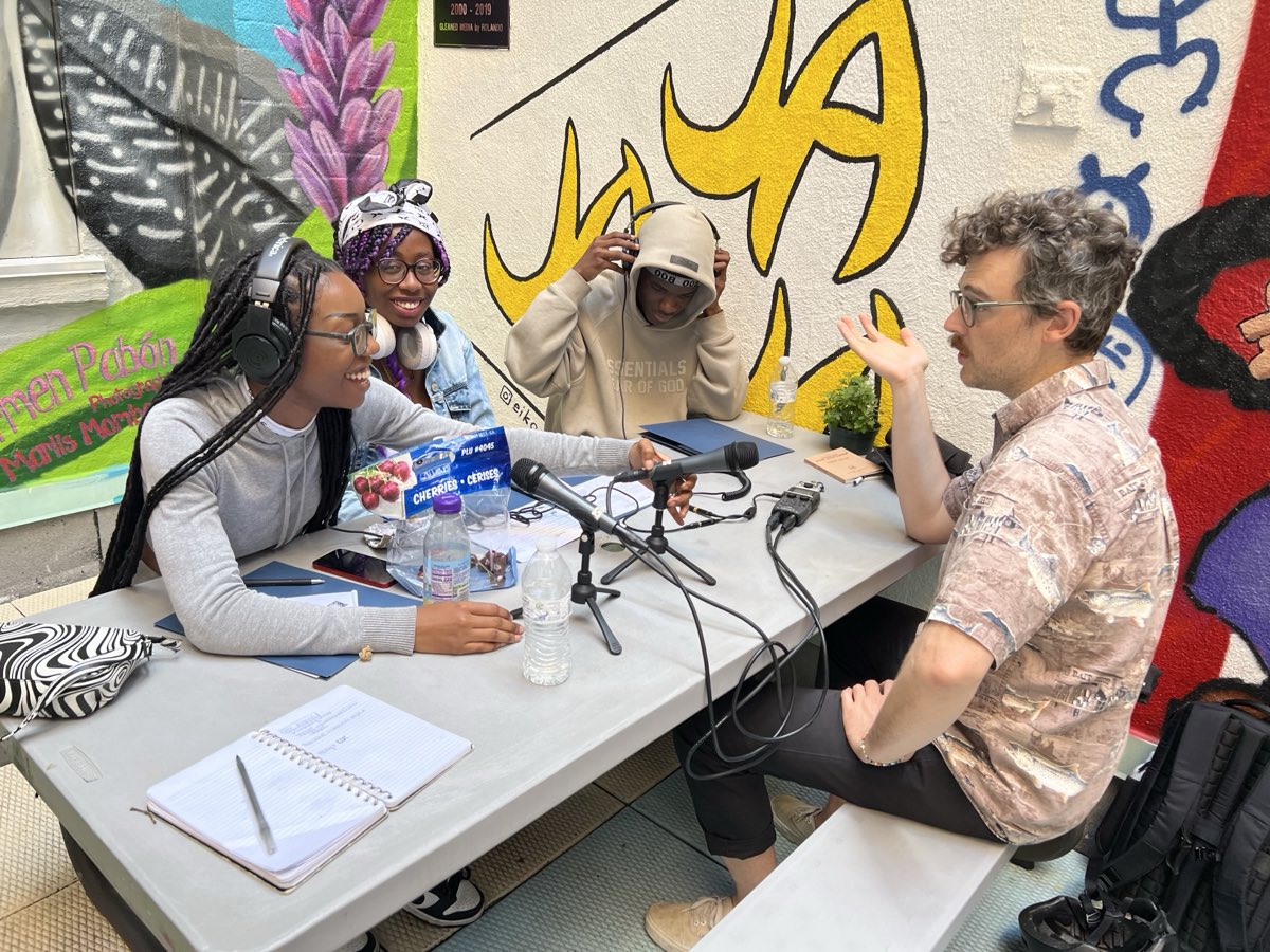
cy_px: 476
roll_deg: +1.3
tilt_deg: -20.9
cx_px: 635
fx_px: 954
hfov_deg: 67.3
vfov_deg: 53.1
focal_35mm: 26
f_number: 1.5
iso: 64
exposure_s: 1/121
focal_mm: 5.7
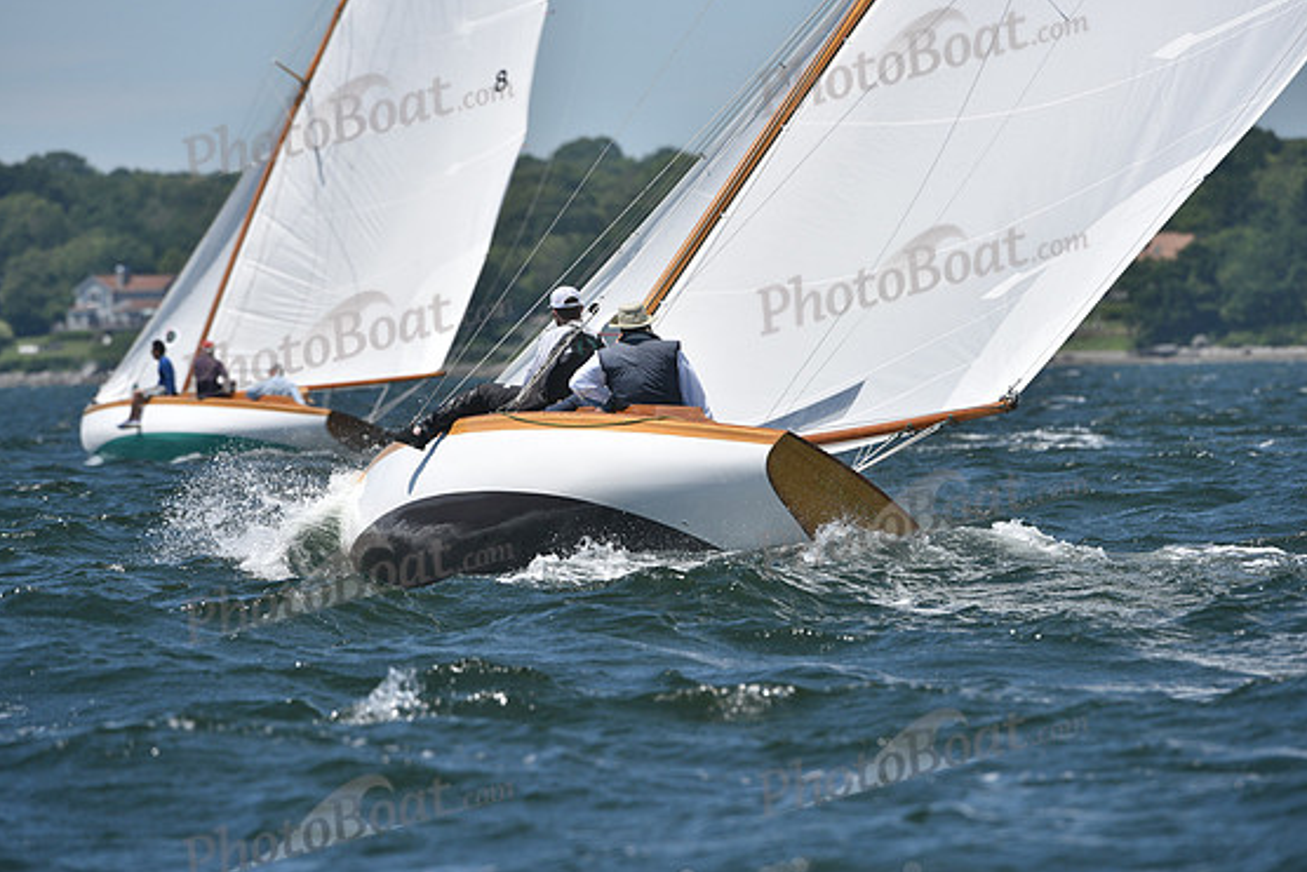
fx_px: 15142
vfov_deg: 3.3
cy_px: 429
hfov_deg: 4.9
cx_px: 637
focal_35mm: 417
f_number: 7.1
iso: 250
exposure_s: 1/1250
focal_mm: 400
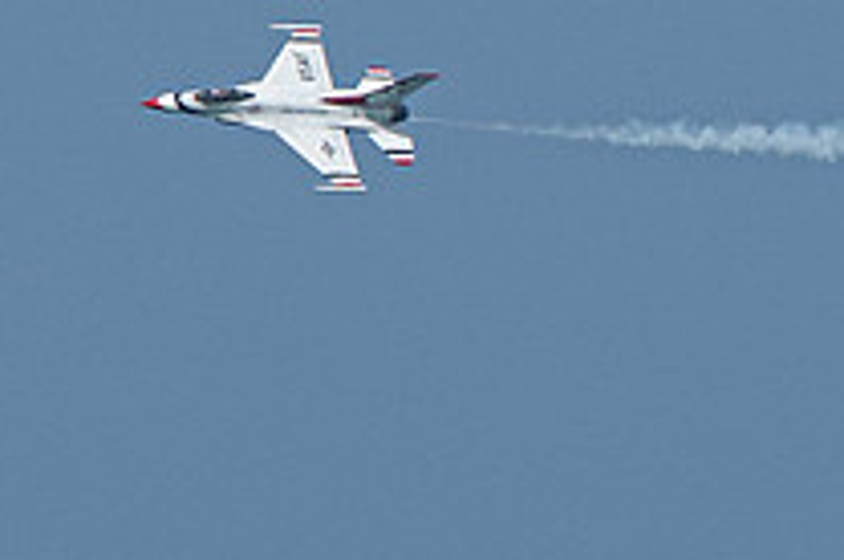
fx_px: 60556
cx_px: -45
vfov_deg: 0.5
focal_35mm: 2587
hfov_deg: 0.8
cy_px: 185
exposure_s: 1/1600
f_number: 10
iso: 800
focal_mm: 400
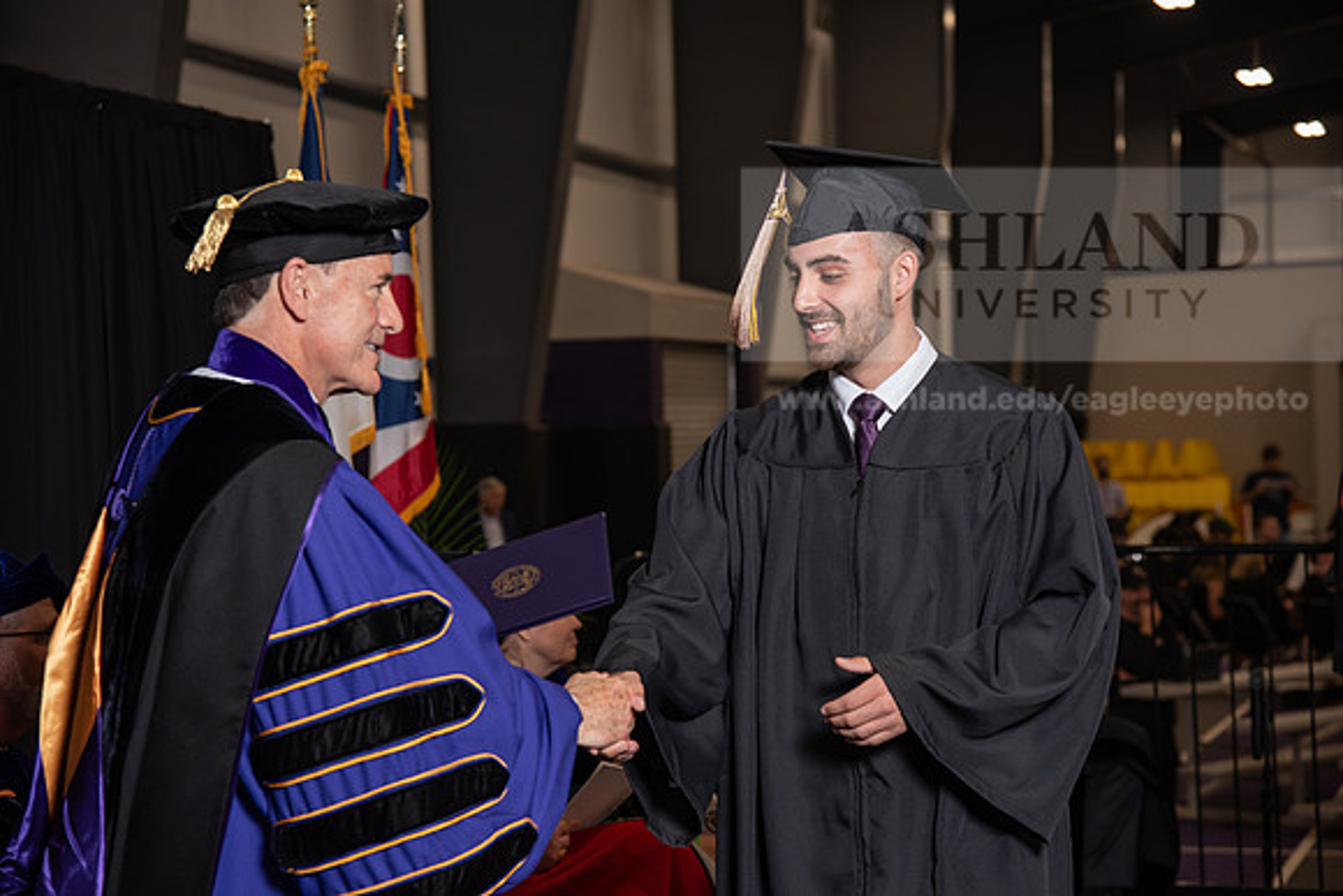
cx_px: 672
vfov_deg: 15.9
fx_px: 3209
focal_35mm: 86
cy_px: 448
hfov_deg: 23.6
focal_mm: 86
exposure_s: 1/200
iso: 1000
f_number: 5
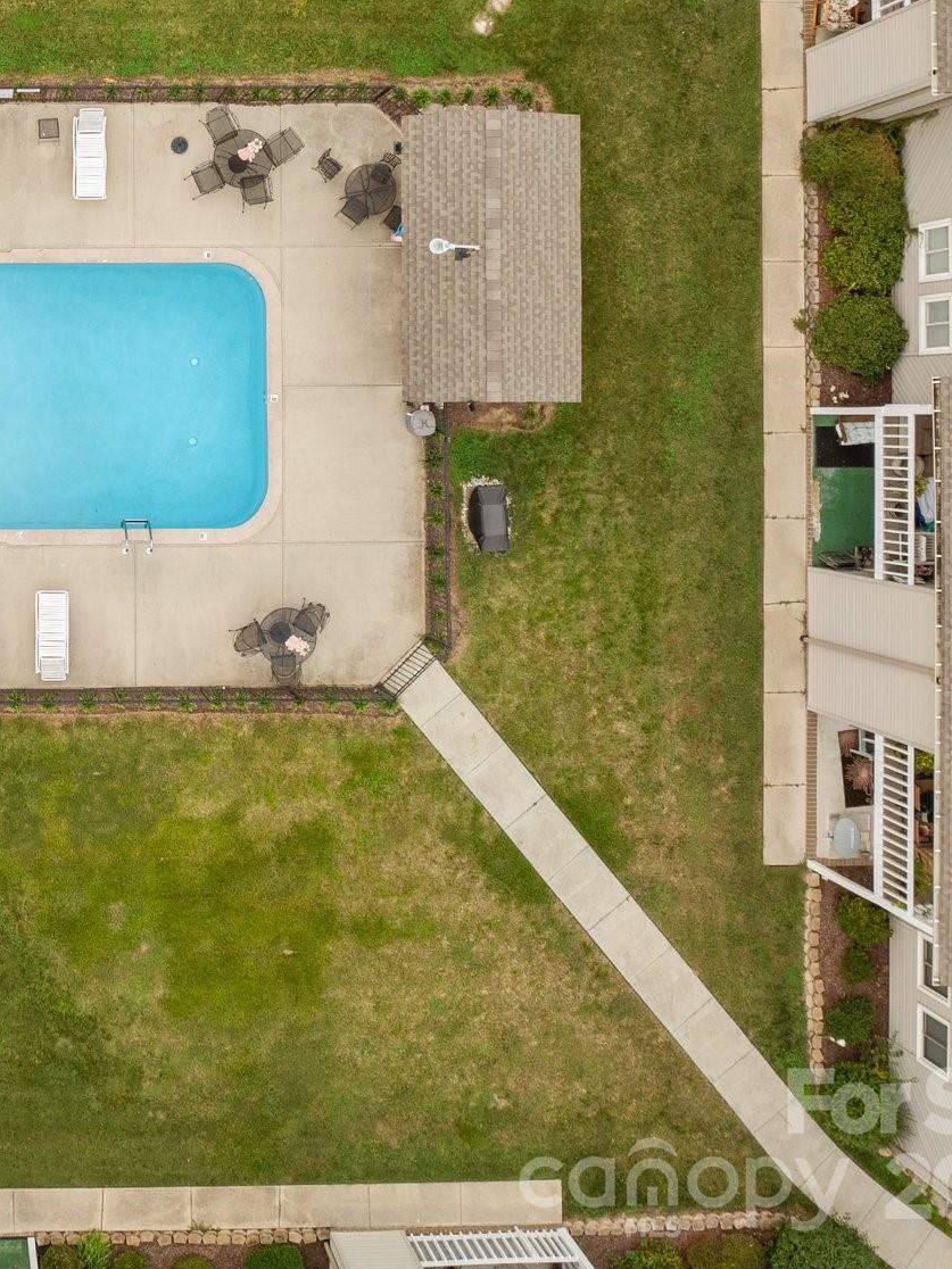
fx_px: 1613
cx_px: -2
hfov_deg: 30.5
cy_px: 410
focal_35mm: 44
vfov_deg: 42.3
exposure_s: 1/60
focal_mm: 12.29
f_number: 2.8
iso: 100
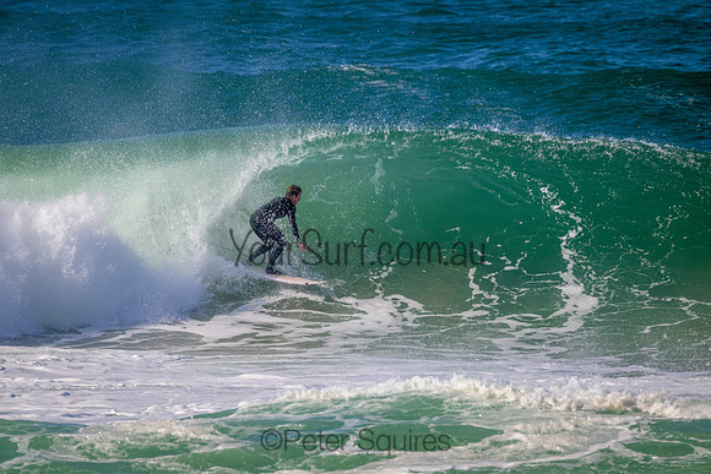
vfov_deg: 2.0
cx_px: 356
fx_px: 13828
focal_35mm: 700
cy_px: 237
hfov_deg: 2.9
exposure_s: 1/2000
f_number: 11
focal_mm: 700
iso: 1400
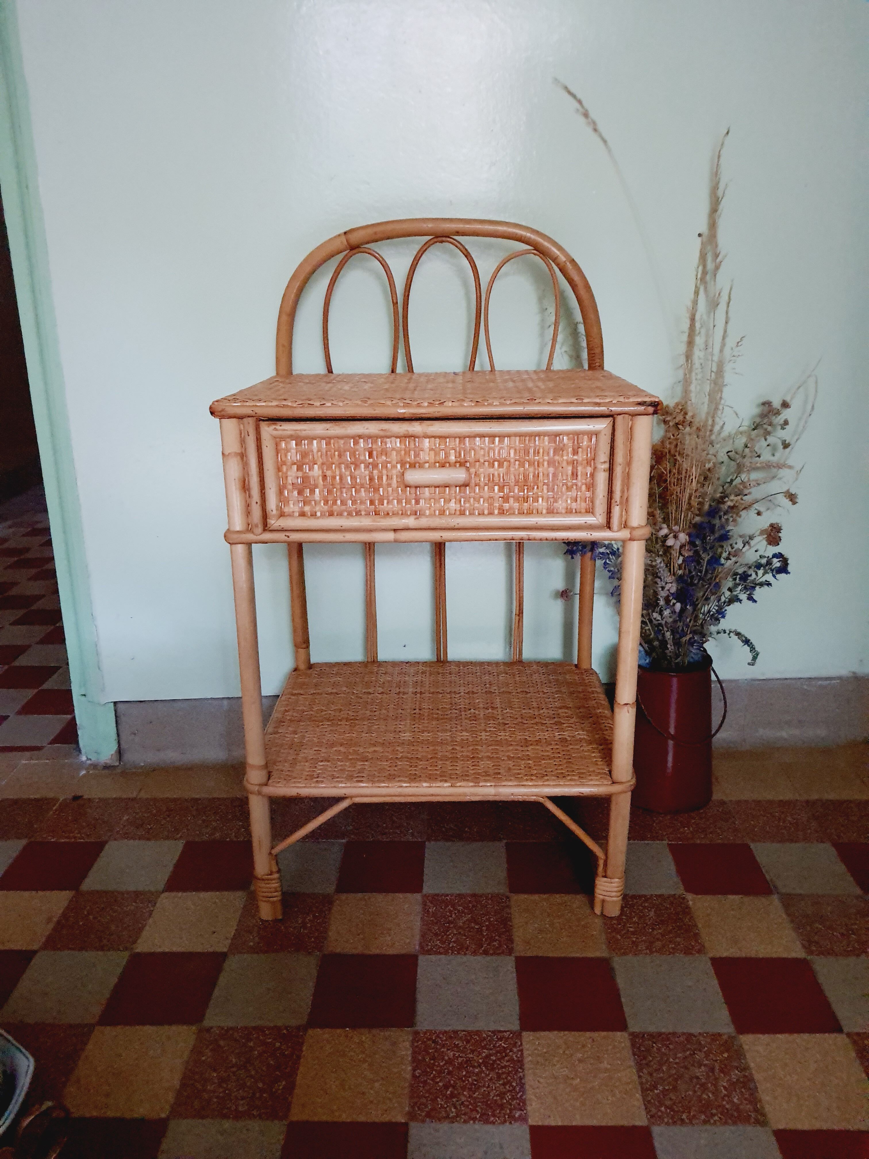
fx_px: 870
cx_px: 434
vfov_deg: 67.3
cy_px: 580
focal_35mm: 26
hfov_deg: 53.1
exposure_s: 1/10
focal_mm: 4.32
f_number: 1.7
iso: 640
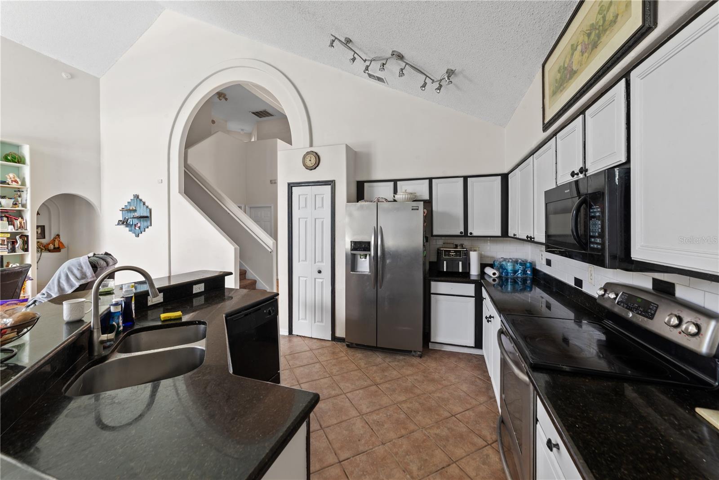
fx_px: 280
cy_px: 240
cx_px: 360
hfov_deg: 104.2
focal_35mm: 14
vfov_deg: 81.2
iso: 160
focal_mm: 14
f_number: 11
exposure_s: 2
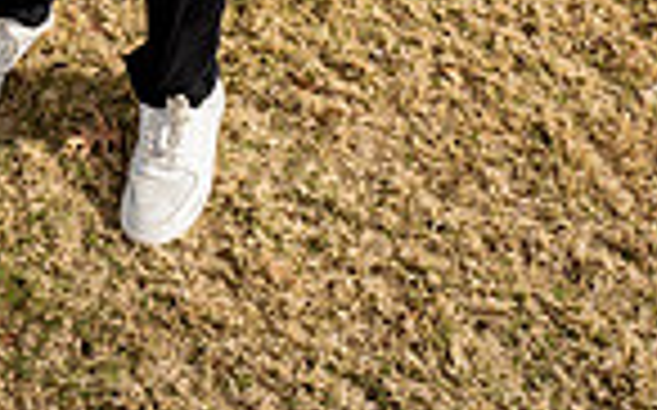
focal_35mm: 63
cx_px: 144
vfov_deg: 14.5
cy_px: -541
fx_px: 1127
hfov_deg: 31.8
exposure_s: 1/250
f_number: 8
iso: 100
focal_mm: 20
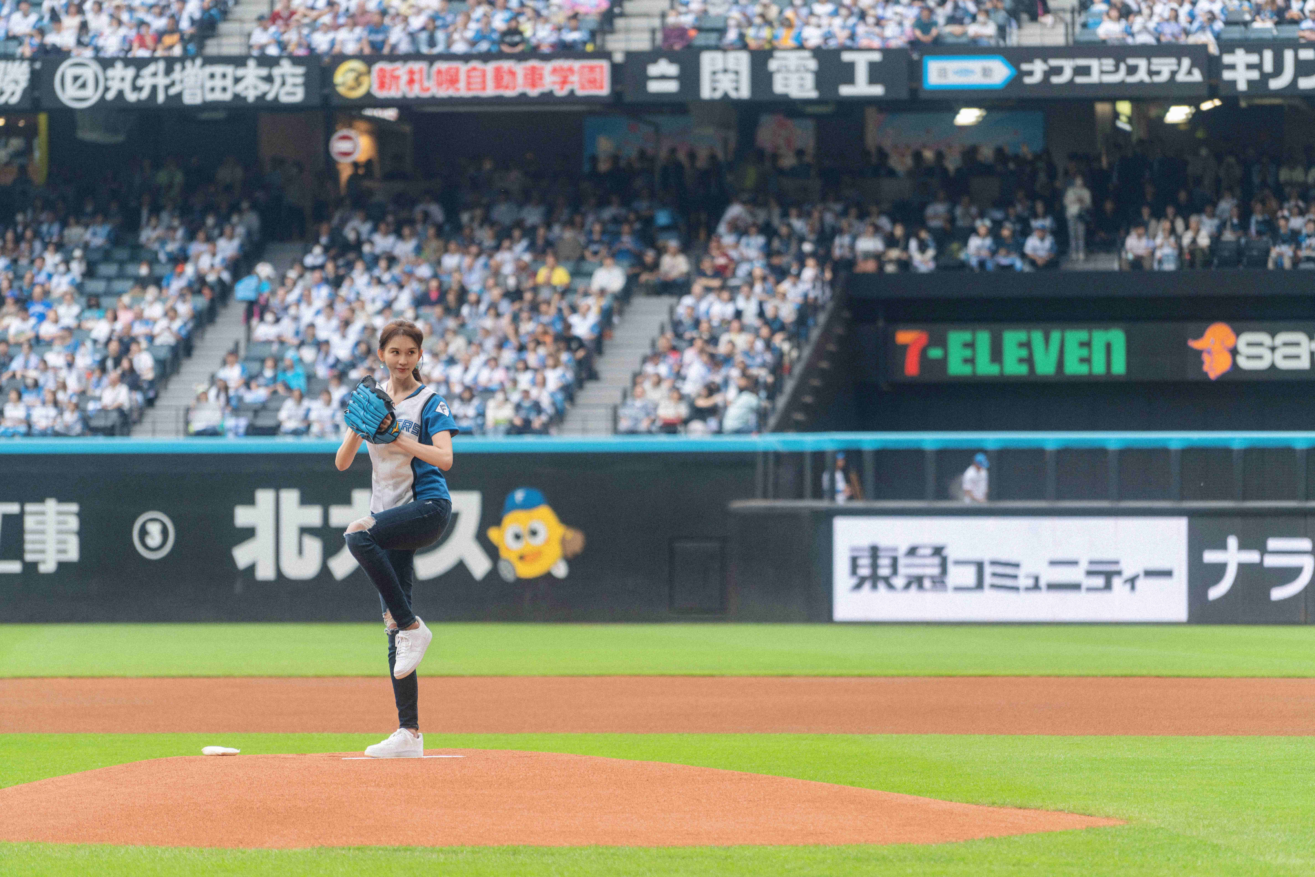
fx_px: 7305
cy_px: 438
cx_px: 658
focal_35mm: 200
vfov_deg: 6.9
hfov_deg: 10.3
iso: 320
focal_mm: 200
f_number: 4
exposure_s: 1/250
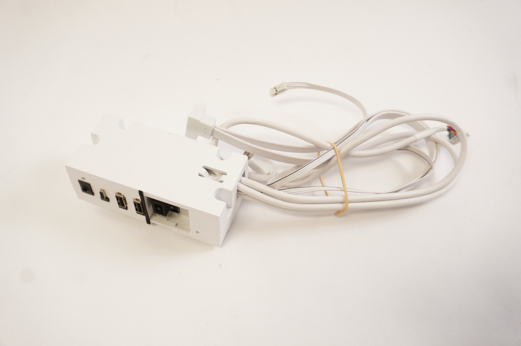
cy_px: 173
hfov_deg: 59.5
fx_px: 455
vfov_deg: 41.6
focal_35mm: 32
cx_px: 260
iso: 640
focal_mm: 21
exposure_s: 1/30
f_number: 5.6
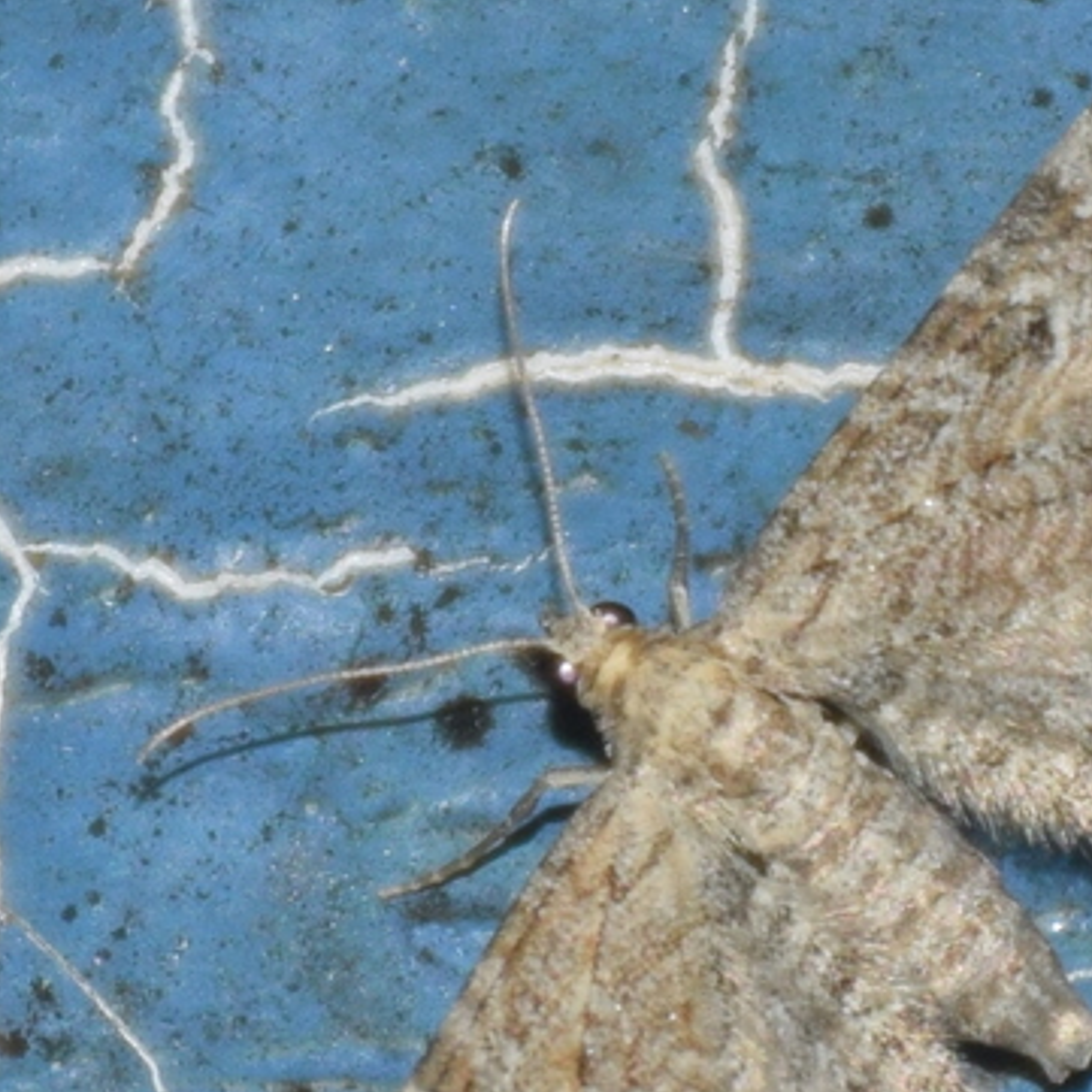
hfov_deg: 3.7
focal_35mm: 475
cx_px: 771
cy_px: 811
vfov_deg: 3.7
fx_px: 16953
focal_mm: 140
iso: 320
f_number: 7.1
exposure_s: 1/60
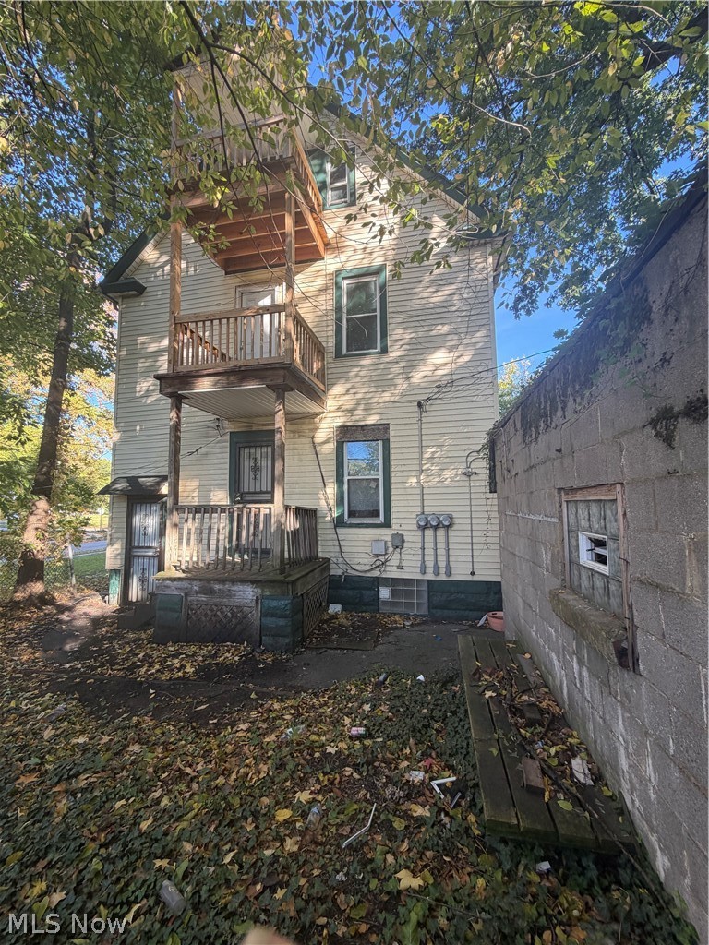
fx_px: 382
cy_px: 472
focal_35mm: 14
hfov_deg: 85.7
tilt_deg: +6.5
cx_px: 354
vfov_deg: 102.1
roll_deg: +0.7
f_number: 2.2
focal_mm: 2.22
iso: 64
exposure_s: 1/121
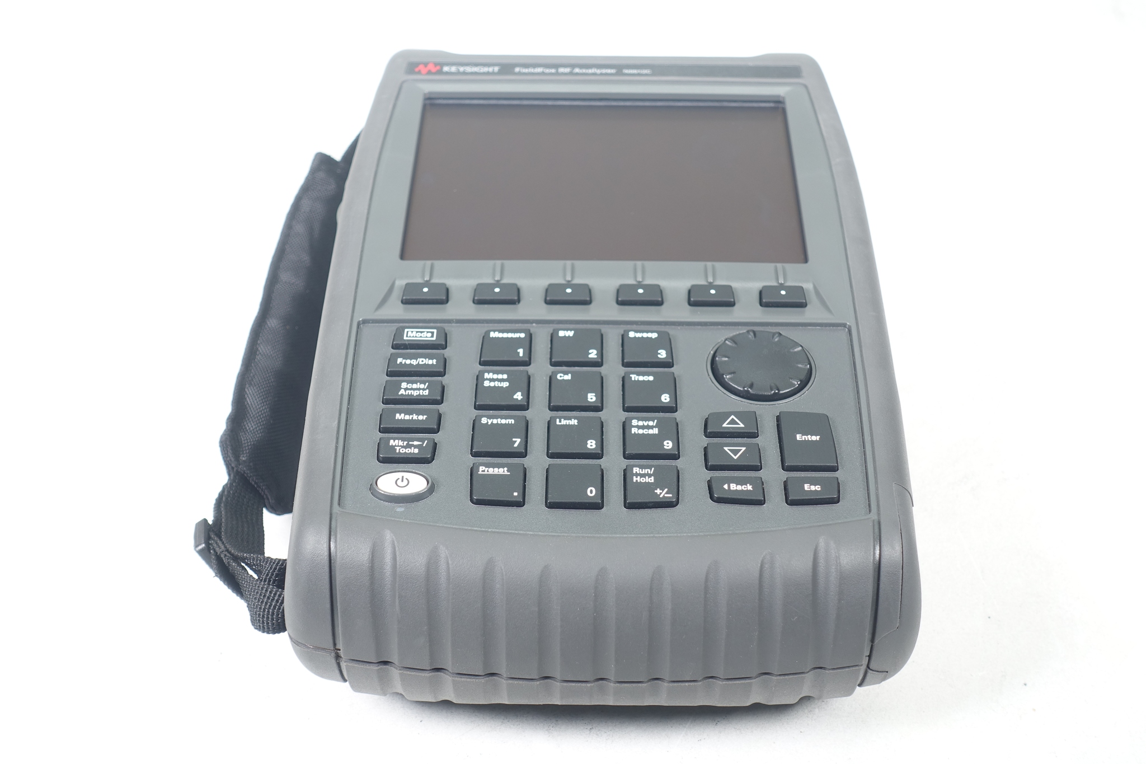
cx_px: 573
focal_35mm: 55
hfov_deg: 36.2
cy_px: 382
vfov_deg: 24.6
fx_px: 1751
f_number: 3.5
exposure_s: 1/80
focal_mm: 20.05
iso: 125
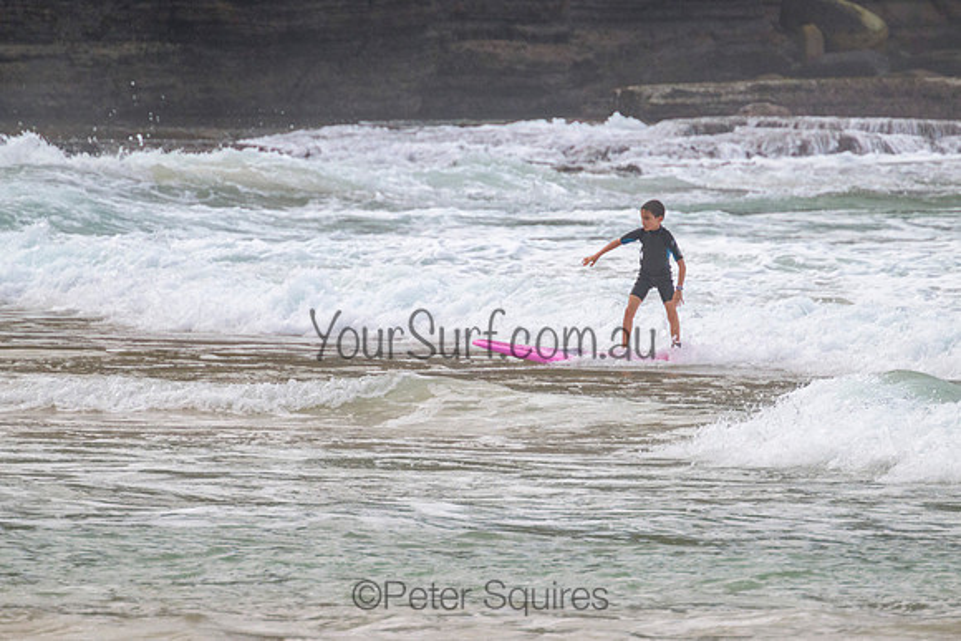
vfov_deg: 1.3
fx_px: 28974
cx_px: 523
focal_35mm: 1085
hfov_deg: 1.9
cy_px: 268
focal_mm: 800
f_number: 11
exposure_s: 1/2000
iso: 1400
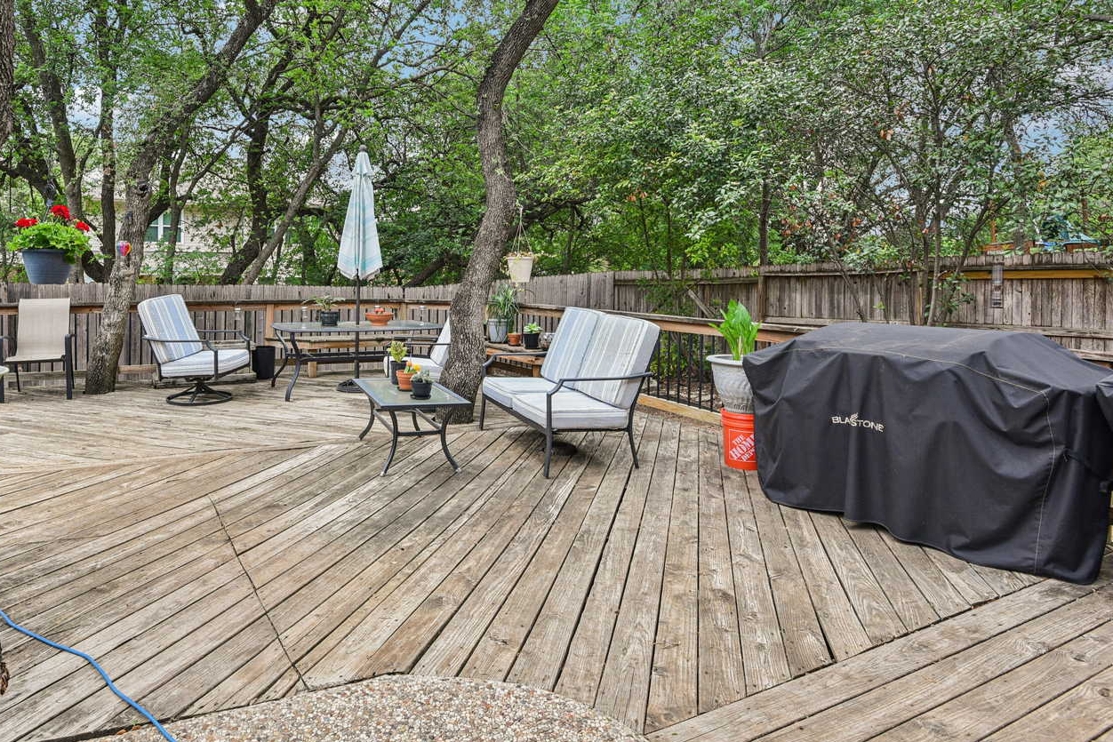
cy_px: 281
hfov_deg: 77.6
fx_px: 680
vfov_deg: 56.6
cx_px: 439
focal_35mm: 22
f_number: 8
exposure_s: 1/125
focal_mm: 17
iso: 400
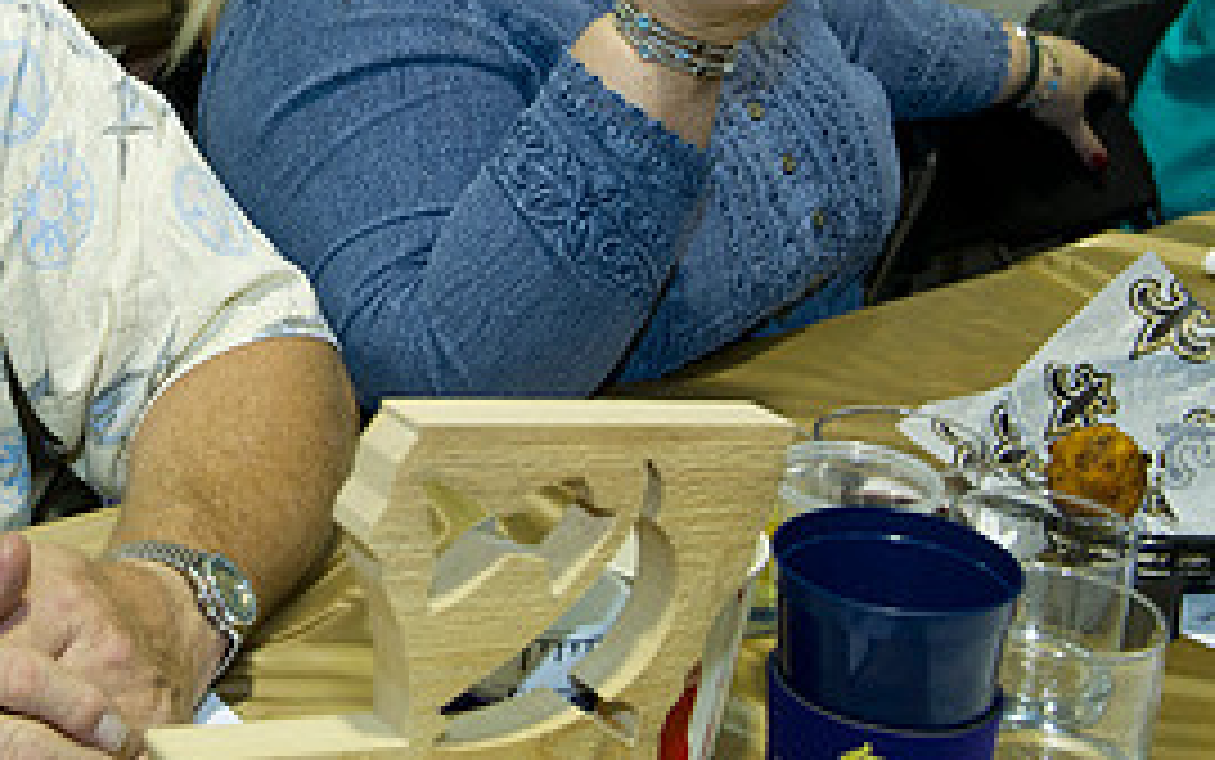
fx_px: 2319
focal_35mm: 70
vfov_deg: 18.3
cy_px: 81
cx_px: 130
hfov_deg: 28.3
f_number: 5
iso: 1250
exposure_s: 1/80
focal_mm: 32
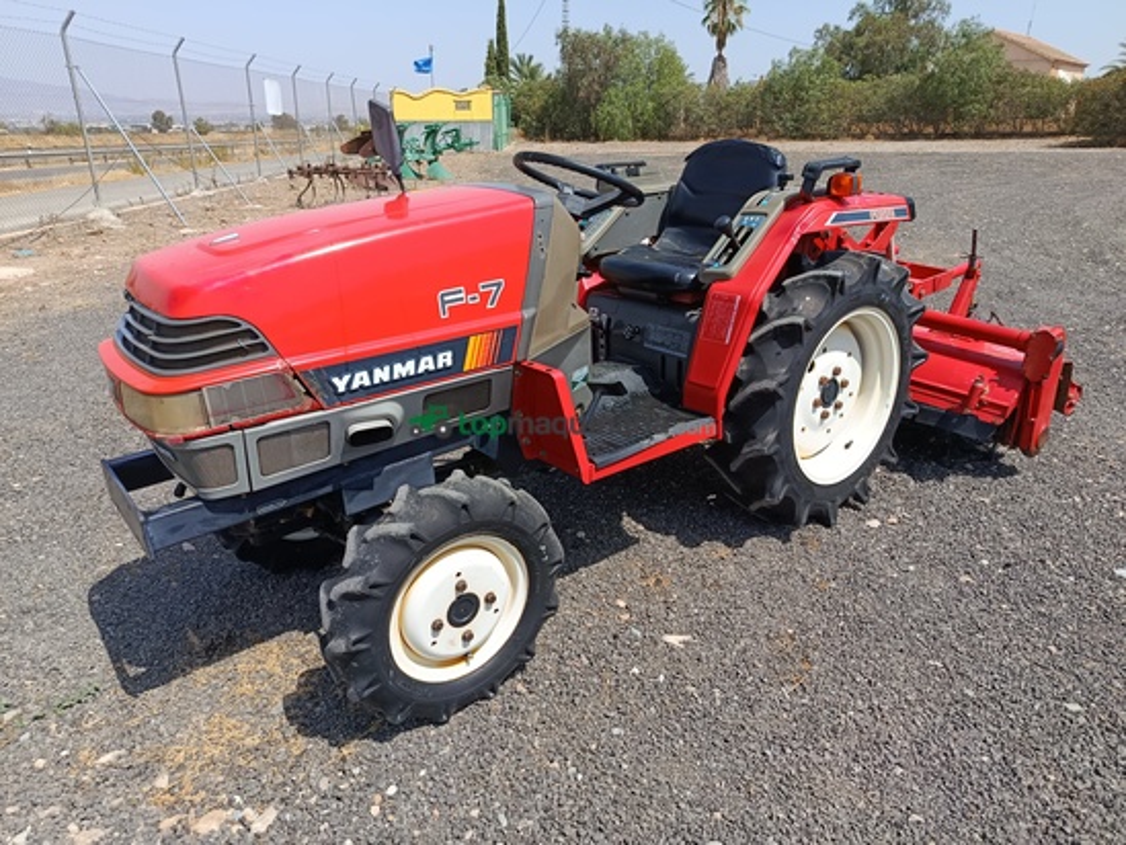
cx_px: 563
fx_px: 781
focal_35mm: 24
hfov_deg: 71.6
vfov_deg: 56.8
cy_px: 422
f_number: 1.7
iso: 52
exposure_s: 1/450
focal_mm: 5.24
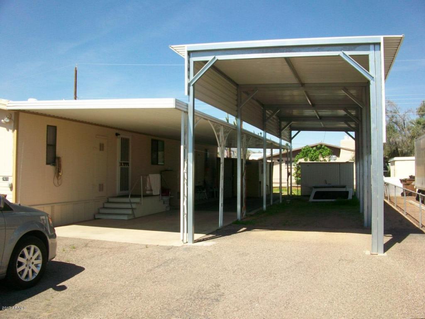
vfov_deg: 44.2
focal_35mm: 32
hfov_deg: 56.8
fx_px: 393
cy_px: 160
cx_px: 212
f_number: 5.5
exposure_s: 1/250
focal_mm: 5.7
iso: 64
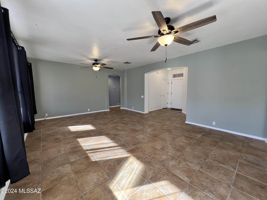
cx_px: 134
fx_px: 100
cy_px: 100
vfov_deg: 89.9
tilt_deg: -6.6
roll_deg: +0.2
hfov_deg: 106.2
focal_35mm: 13
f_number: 1.8
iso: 125
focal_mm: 1.57
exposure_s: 1/120
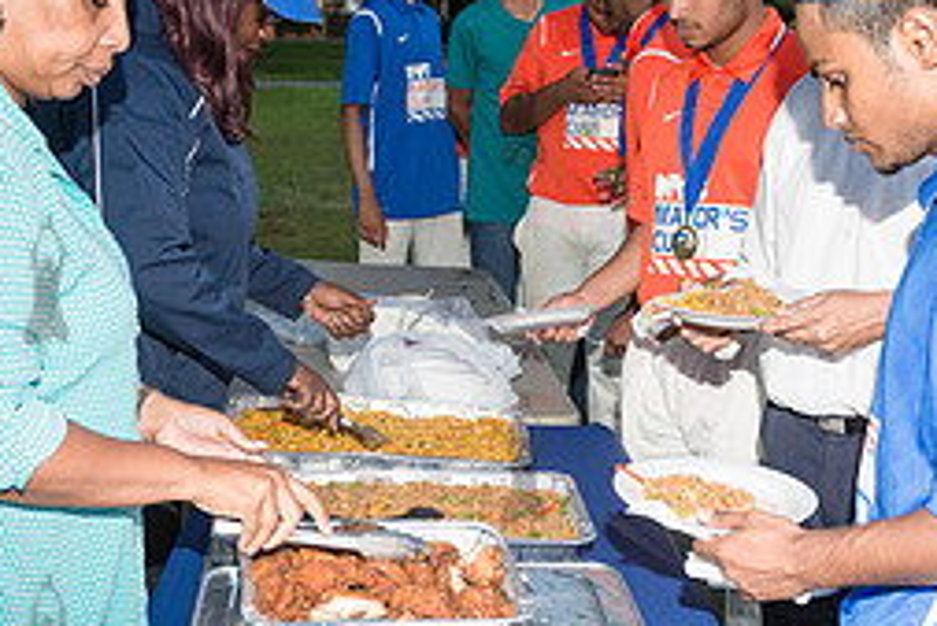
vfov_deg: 24.4
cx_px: 522
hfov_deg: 36.2
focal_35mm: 55
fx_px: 1432
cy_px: 457
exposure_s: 1/1000
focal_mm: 24
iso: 1600
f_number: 4
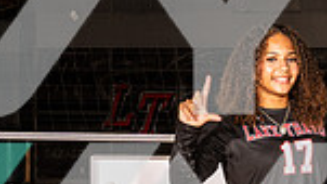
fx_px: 1431
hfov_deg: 12.9
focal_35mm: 165
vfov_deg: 7.3
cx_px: 305
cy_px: 240
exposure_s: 1/250
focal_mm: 41.1
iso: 200
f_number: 11
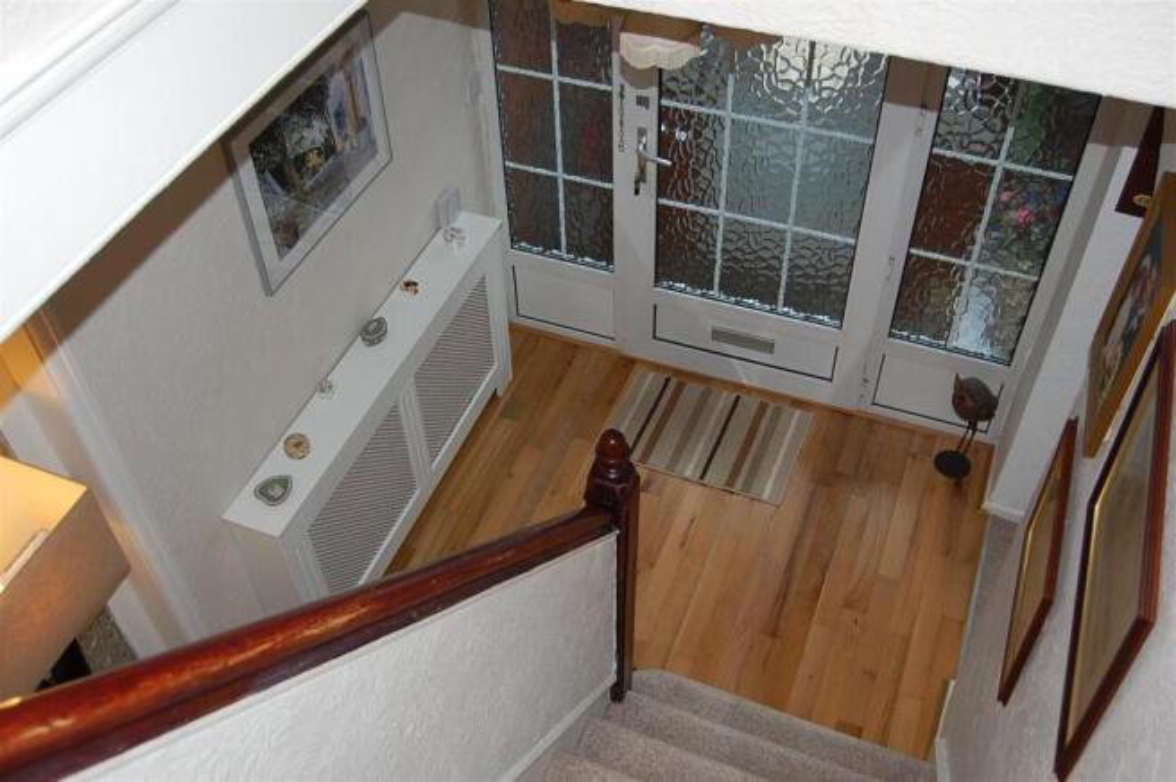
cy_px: 391
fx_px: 1126
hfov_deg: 55.2
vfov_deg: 38.3
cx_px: 588
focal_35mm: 34
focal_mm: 23
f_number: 3.8
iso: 400
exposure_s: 1/60
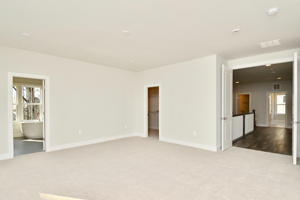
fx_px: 150
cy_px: 101
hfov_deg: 90.0
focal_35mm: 18
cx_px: 151
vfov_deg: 67.4
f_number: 7.1
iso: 200
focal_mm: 10
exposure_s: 1/200
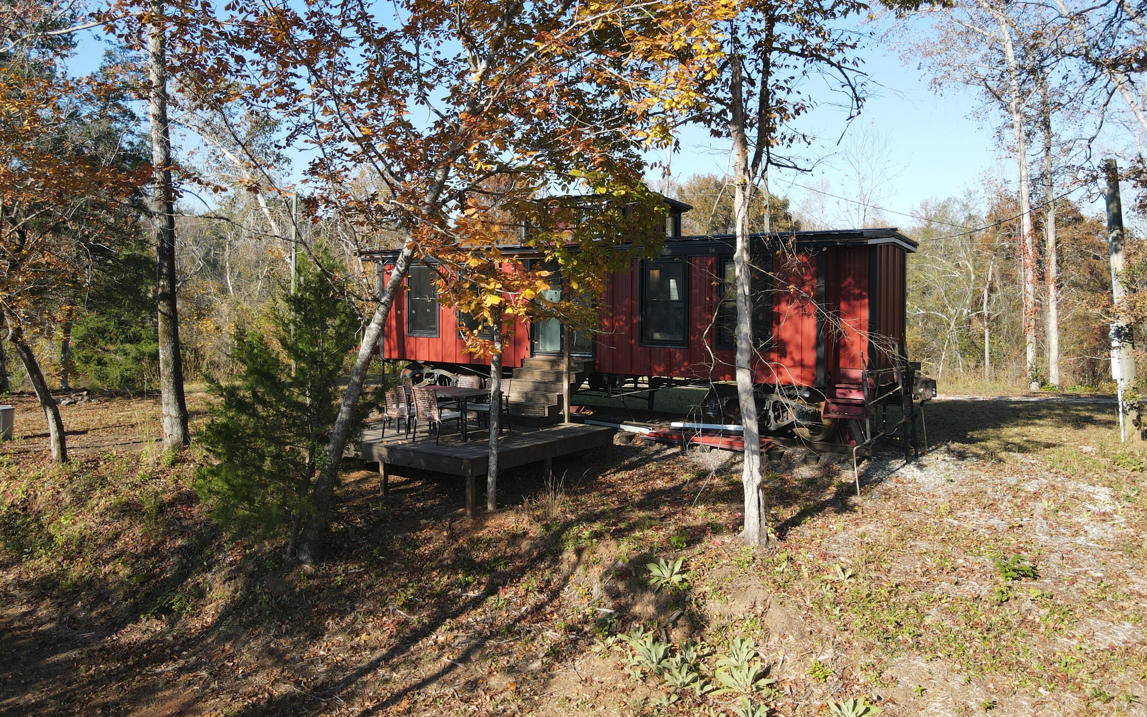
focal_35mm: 26
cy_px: 324
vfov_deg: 47.5
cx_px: 580
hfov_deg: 70.4
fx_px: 813
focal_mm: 4.5
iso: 110
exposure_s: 1/320
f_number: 2.8
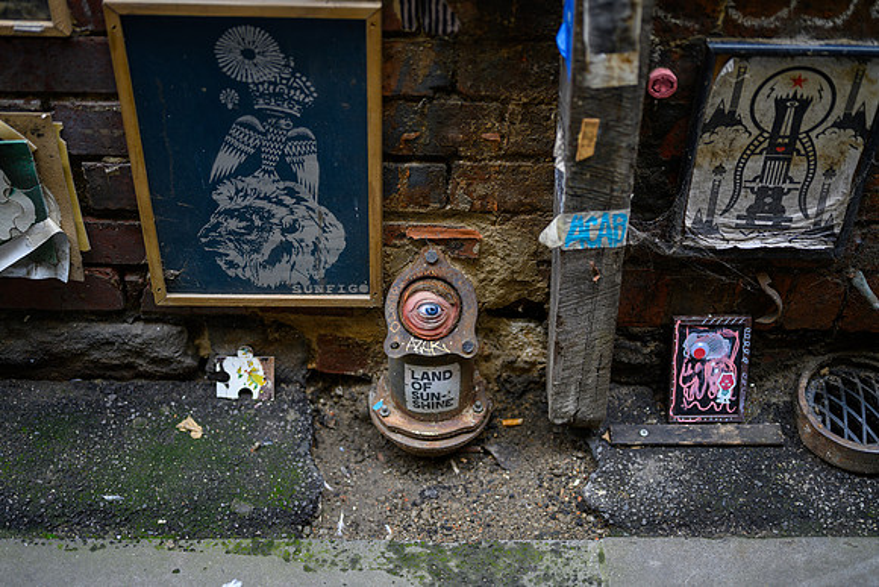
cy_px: 294
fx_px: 1221
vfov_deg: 27.0
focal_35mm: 50
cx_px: 440
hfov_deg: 39.6
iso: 64
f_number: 2
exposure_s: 1/50
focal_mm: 50
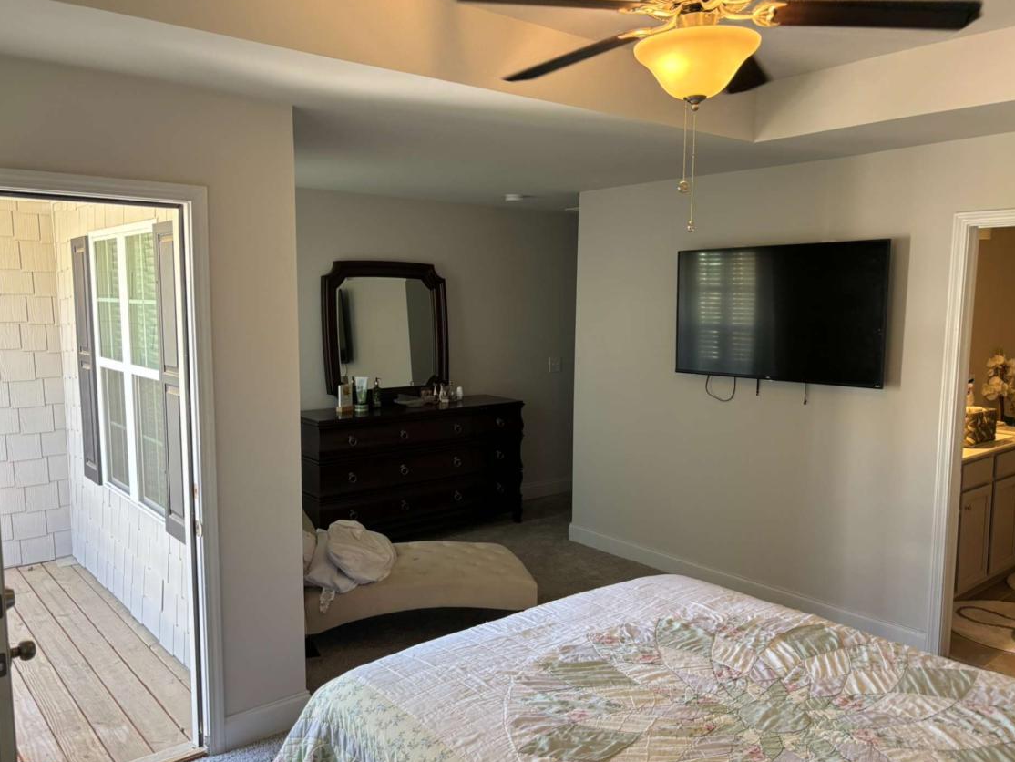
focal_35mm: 28
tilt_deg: -7.6
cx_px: 487
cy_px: 396
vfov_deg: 49.8
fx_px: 821
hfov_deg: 63.4
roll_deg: +0.1
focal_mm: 5.96
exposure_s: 1/121
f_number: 1.6
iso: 125
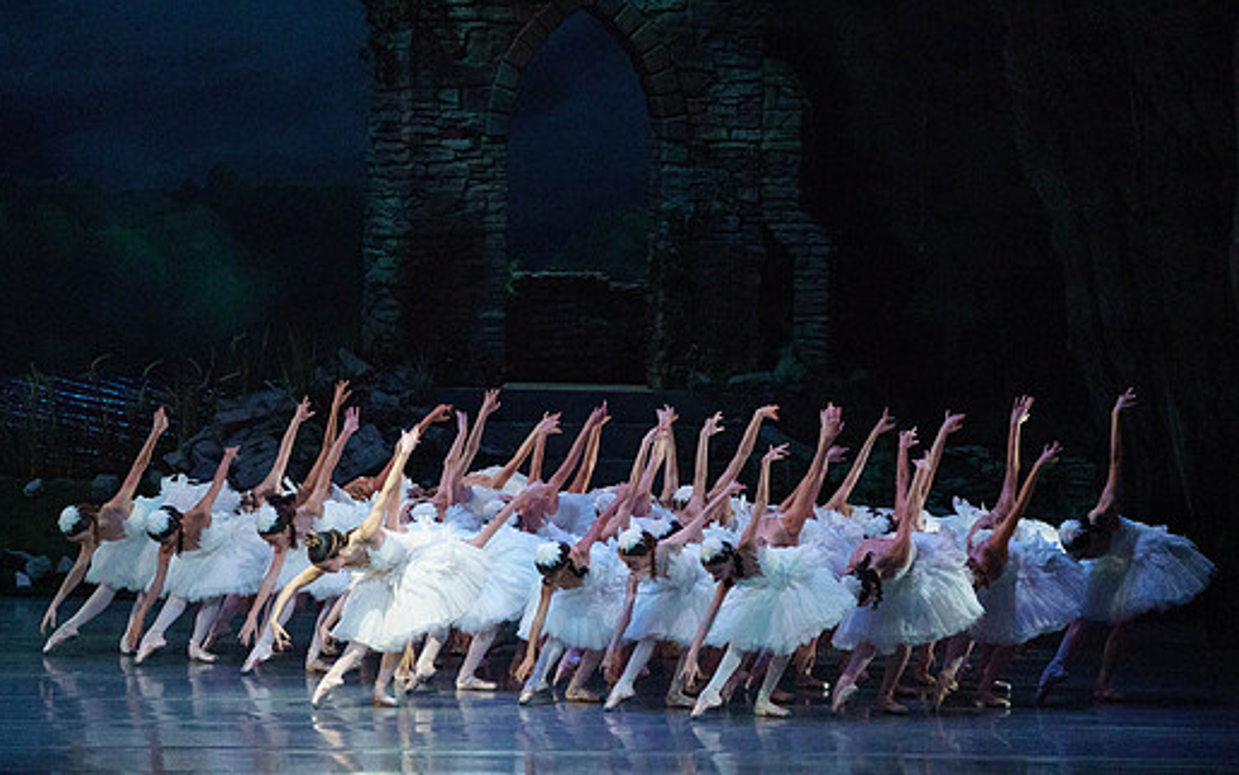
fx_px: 7193
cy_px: 448
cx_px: 613
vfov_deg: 6.2
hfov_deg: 9.8
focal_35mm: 213
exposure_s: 1/250
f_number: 5.6
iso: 8000
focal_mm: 183
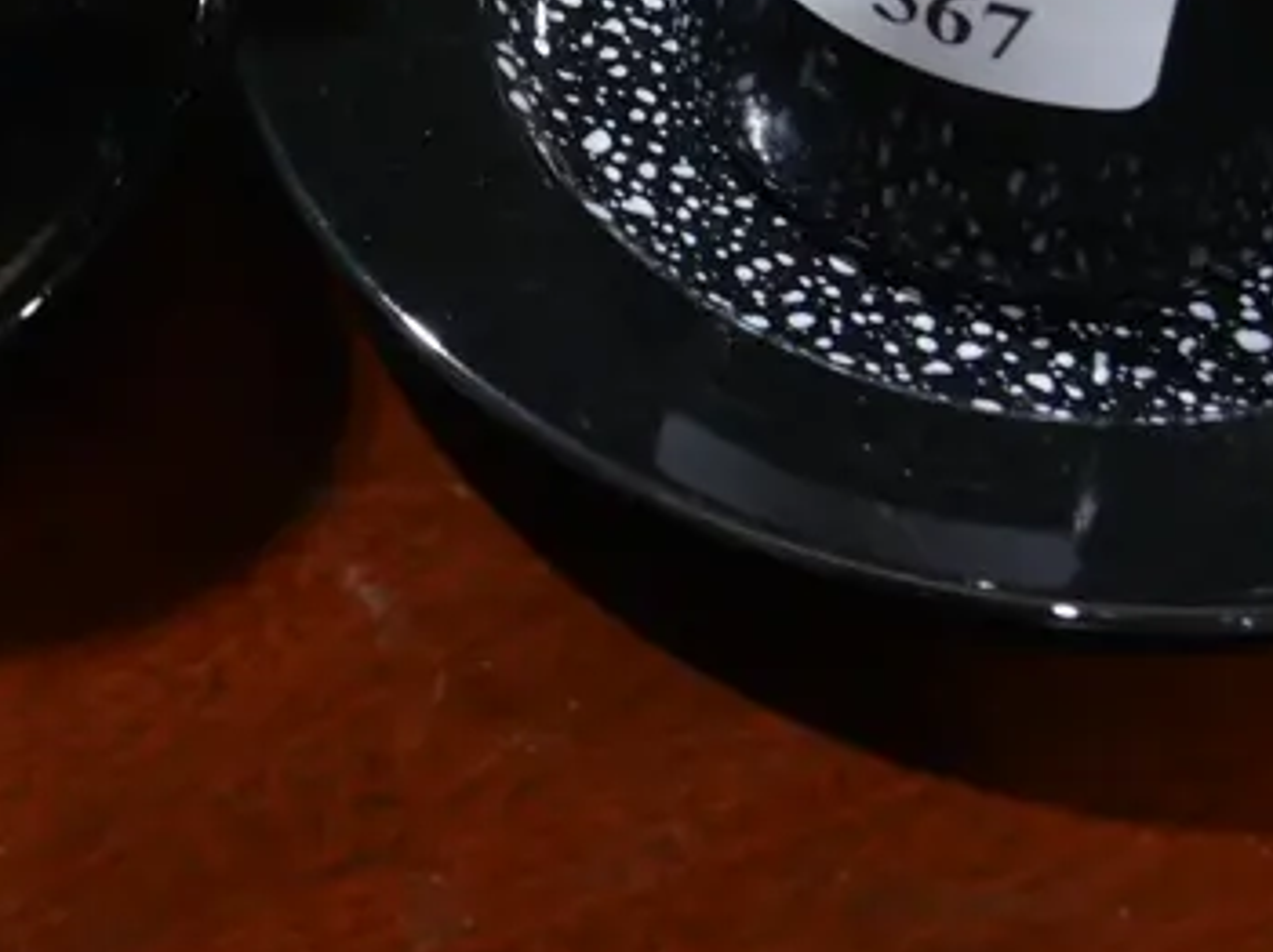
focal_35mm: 123
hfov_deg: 15.7
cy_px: -262
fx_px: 4520
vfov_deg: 11.7
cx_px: -47
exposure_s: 1/60
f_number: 4.6
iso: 800
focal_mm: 21
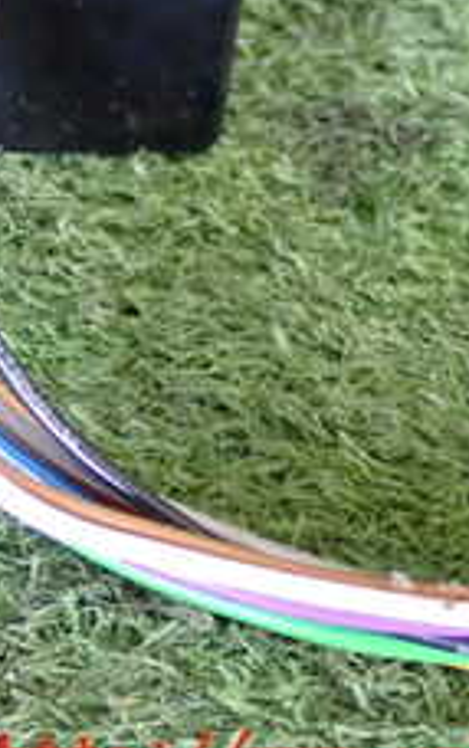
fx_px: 2672
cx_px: -246
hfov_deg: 9.7
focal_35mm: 131
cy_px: 69
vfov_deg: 15.7
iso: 640
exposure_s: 1/50
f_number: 3.1
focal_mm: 8.4
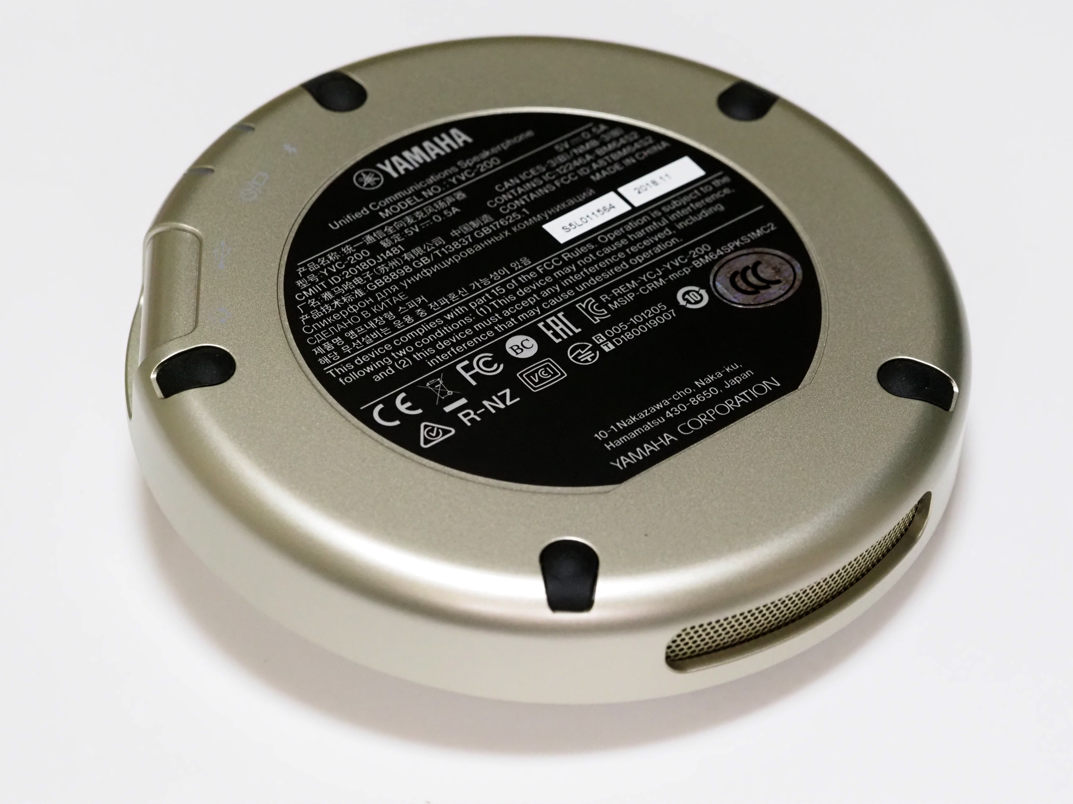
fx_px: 3720
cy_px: 402
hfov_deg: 16.4
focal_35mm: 120
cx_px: 536
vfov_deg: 12.3
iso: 5000
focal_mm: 60
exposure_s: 1/160
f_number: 5
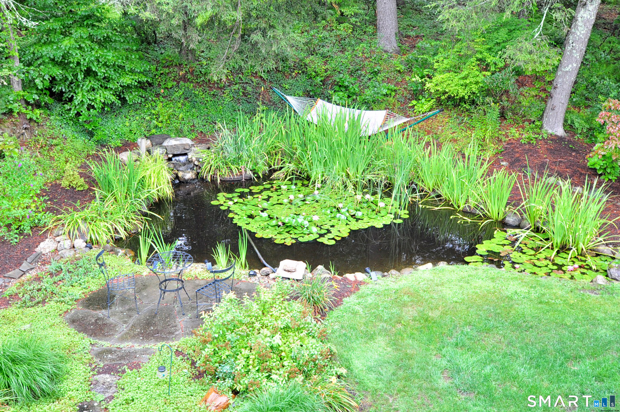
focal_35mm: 30
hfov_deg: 62.0
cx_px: 310
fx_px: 516
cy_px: 206
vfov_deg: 43.5
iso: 500
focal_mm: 20
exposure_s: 1/40
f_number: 7.1
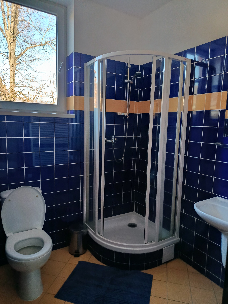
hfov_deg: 56.8
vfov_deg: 71.6
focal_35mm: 24
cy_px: 152
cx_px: 114
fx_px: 211
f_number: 1.7
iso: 936
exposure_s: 1/100
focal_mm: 5.24
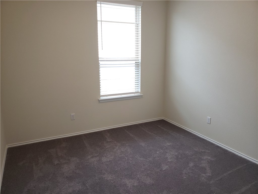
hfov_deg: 67.3
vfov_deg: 53.1
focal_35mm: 26
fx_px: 194
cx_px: 129
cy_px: 97
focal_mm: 4.3
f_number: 2.4
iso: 80
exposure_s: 1/30
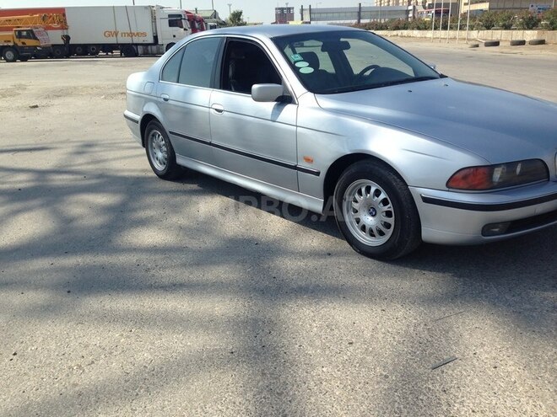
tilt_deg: -16.6
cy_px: 208
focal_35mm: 33
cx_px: 278
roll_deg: +1.5
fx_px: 531
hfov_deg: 55.4
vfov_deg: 42.9
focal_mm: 4.12
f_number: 2.4
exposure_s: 1/1391
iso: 50
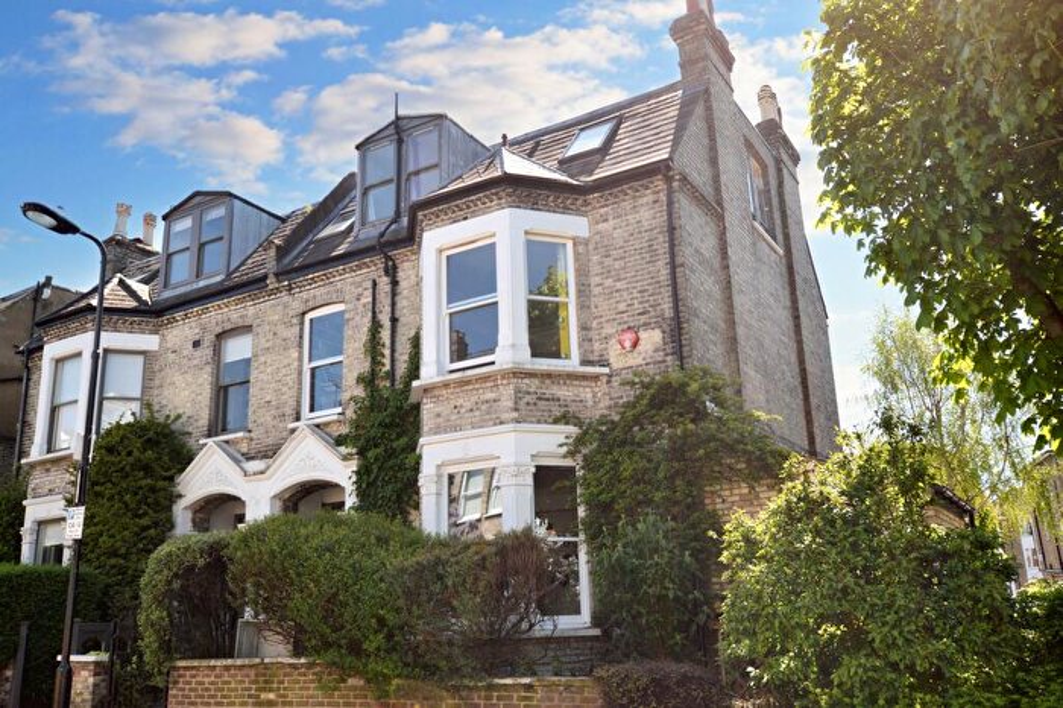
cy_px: 354
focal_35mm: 30
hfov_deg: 62.0
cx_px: 532
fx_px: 885
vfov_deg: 43.6
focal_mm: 20
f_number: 7.1
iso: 100
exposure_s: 1/200
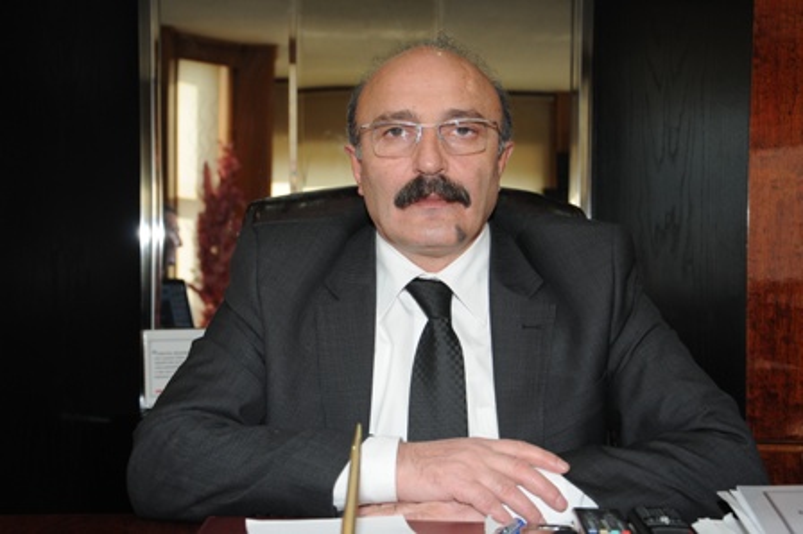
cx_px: 402
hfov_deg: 31.9
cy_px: 267
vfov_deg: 21.5
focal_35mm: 63
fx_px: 1404
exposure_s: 1/60
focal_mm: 42
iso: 400
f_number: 5.6
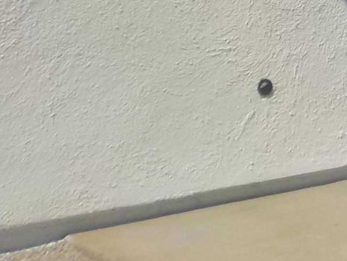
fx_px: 1374
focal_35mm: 137
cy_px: -176
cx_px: 727
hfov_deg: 12.4
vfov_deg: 10.3
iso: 125
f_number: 6.6
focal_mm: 4.1
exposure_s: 1/640
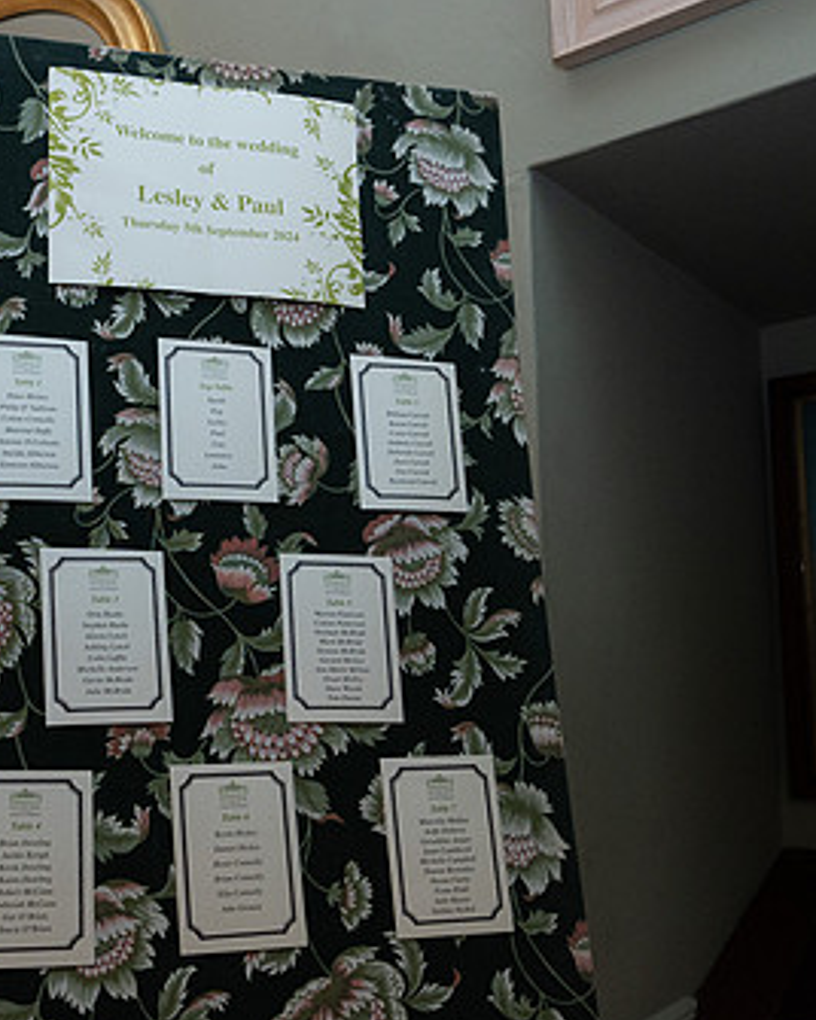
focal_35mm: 39
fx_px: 1177
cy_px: 580
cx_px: 180
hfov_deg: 37.1
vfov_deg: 46.7
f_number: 3.5
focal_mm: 24
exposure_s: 1/200
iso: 2500
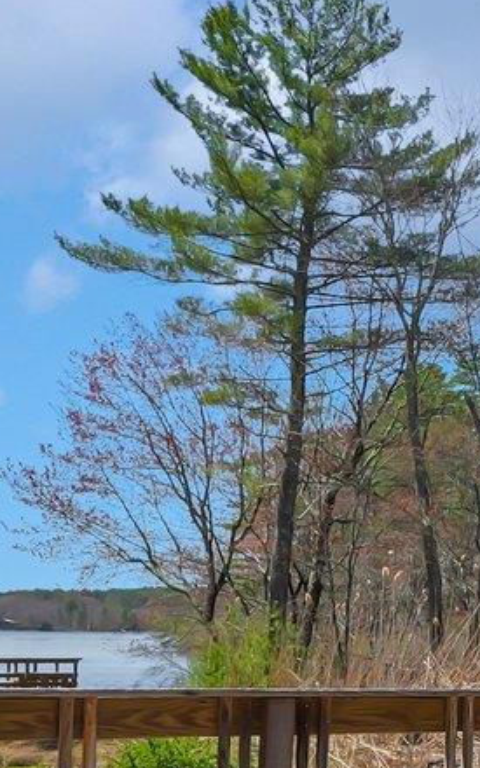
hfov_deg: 14.2
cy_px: 581
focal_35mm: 69
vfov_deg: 29.3
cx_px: 1087
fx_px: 1444
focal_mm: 7
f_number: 3.2
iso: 200
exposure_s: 1/1000
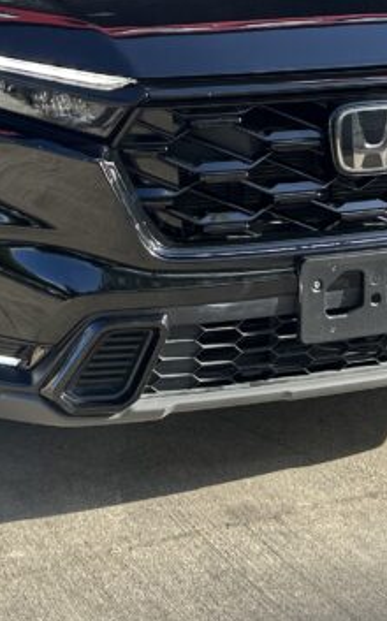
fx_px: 1353
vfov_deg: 25.2
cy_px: 77
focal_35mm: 80
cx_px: 165
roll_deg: -0.5
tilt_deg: -2.8
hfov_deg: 16.3
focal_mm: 5.7
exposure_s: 1/646
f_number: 1.5
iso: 50
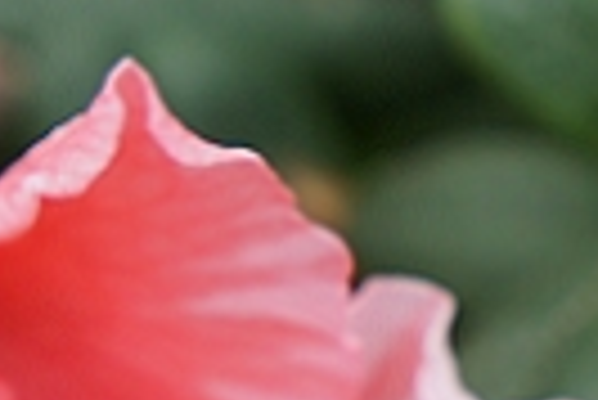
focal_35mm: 346
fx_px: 5751
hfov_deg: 6.0
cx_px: 396
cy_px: 578
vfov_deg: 4.0
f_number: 5.6
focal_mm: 41
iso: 200
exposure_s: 1/125
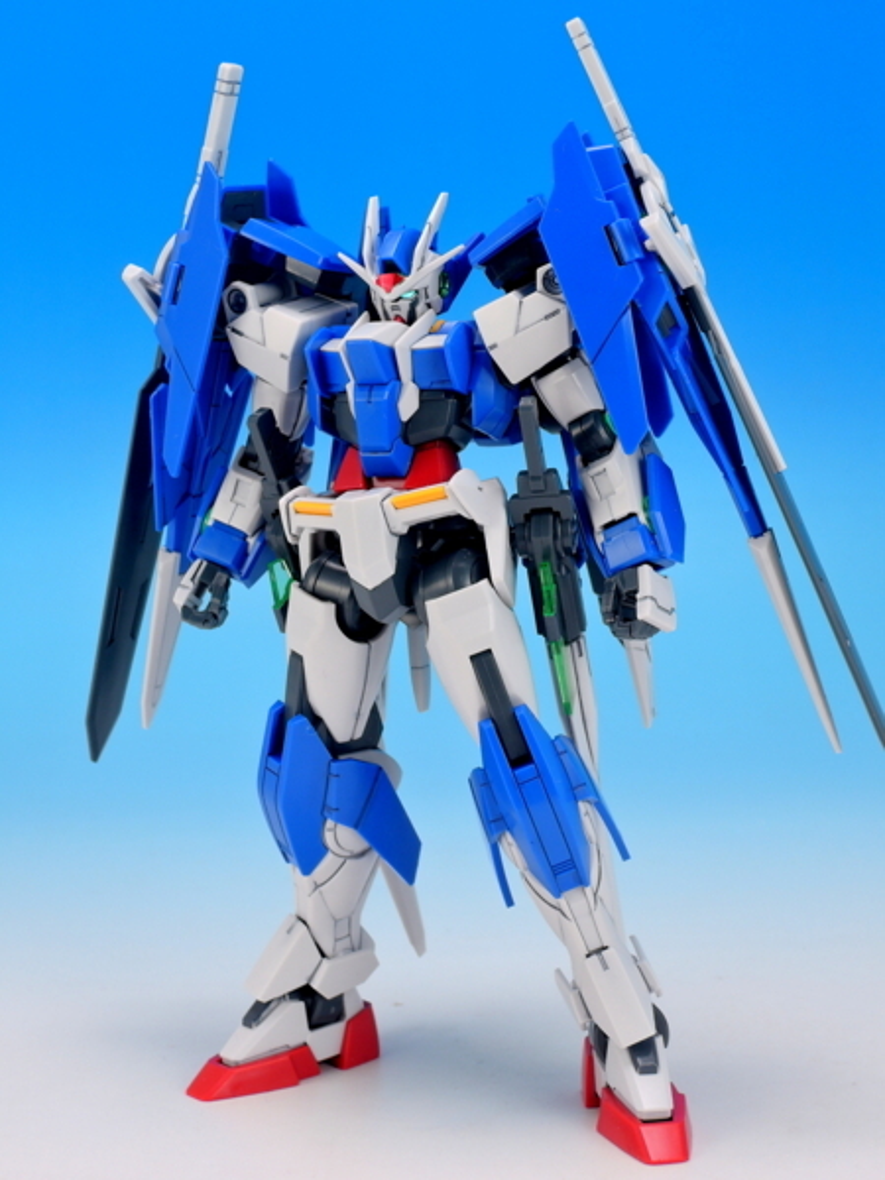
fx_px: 2045
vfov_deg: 32.2
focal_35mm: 60
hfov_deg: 24.4
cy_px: 590
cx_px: 442
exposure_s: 1/1.6
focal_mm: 12.8
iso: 80
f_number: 5.8
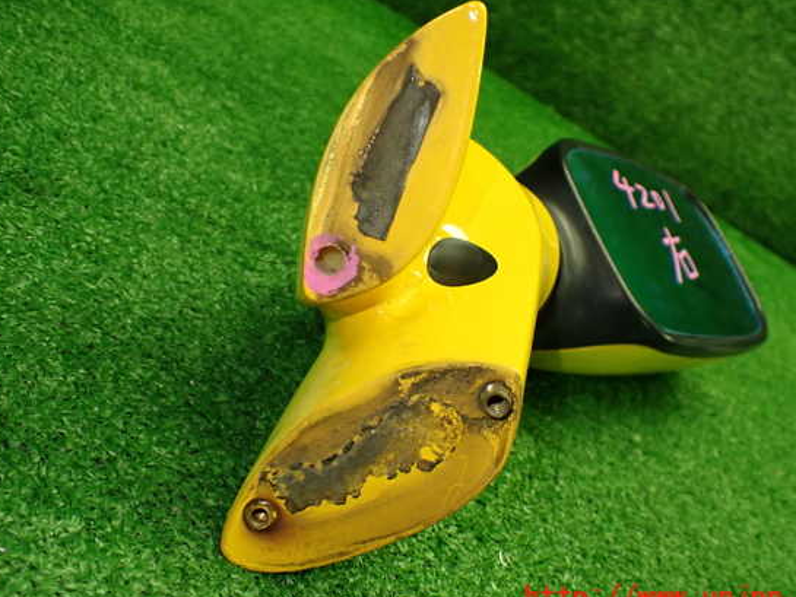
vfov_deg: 43.0
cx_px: 416
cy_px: 289
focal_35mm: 33
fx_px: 759
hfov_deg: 55.3
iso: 500
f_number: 2.3
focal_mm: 5.4
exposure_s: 1/125
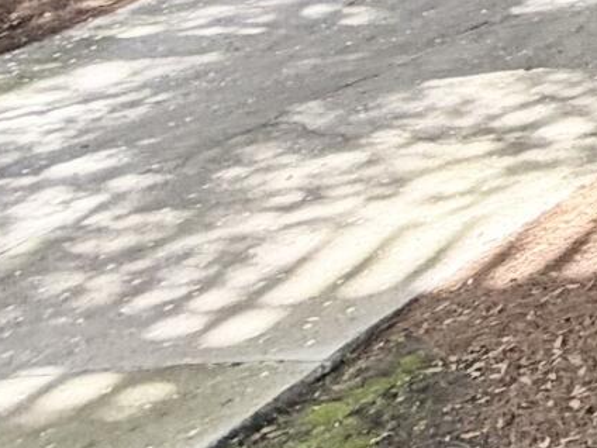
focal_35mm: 99
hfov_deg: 10.2
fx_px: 1707
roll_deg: +3.3
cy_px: -680
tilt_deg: -5.6
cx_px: 1982
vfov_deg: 11.7
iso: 50
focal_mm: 2.22
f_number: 2.2
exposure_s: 1/121
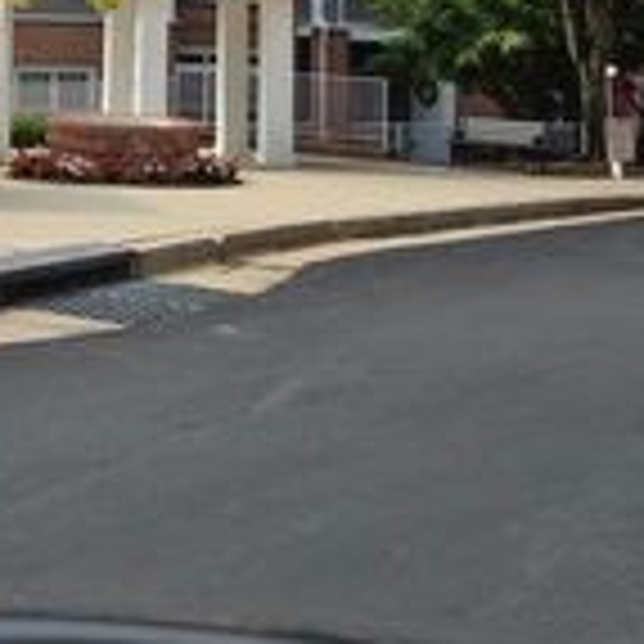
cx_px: -86
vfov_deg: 22.2
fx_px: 1494
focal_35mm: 71
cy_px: -155
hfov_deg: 22.7
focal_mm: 5.4
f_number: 1.8
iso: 80
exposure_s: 1/6000
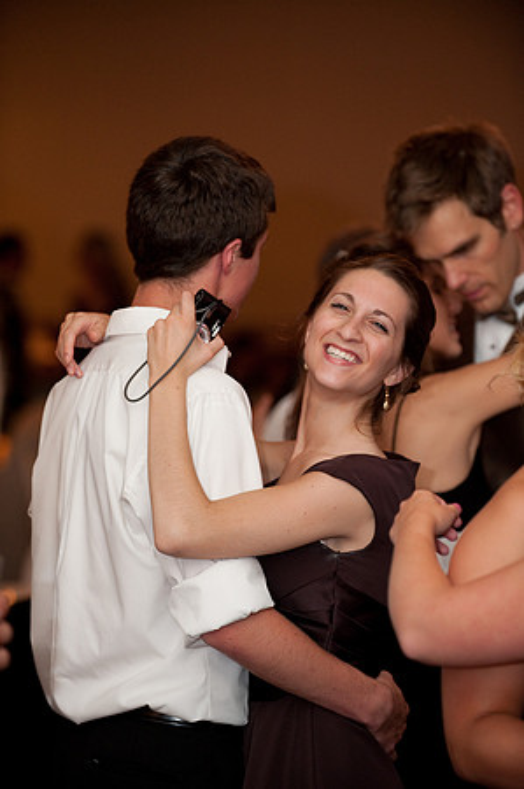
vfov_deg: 13.7
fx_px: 3282
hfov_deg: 9.1
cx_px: 262
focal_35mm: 150
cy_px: 394
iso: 1600
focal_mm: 150
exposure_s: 1/60
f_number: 4
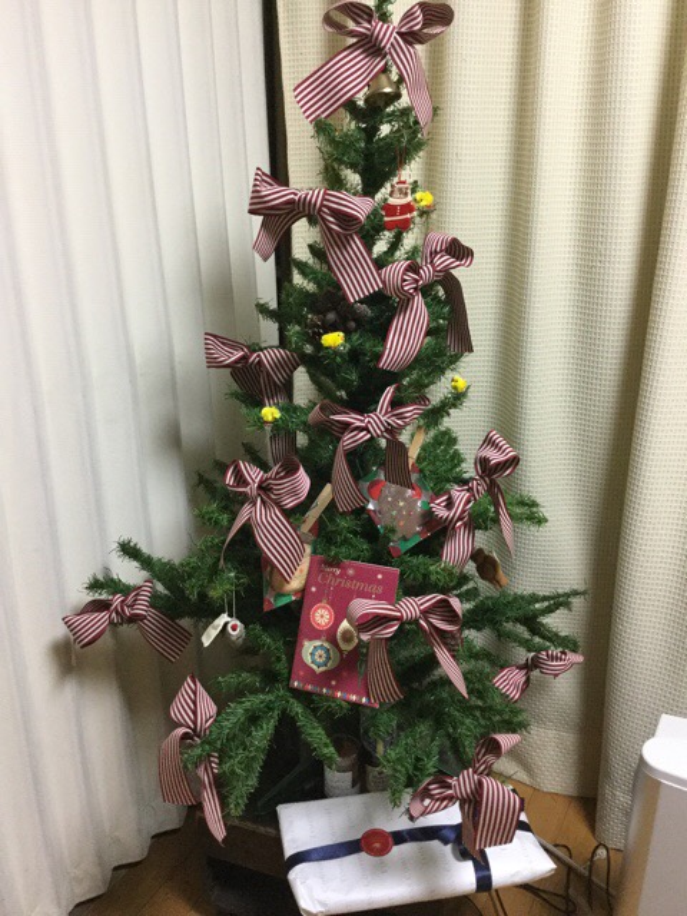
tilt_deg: -20.1
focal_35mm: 31
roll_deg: -0.3
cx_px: 344
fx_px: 820
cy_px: 458
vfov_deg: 58.4
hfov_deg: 45.4
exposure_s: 1/30
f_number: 2.4
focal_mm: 3.3
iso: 200
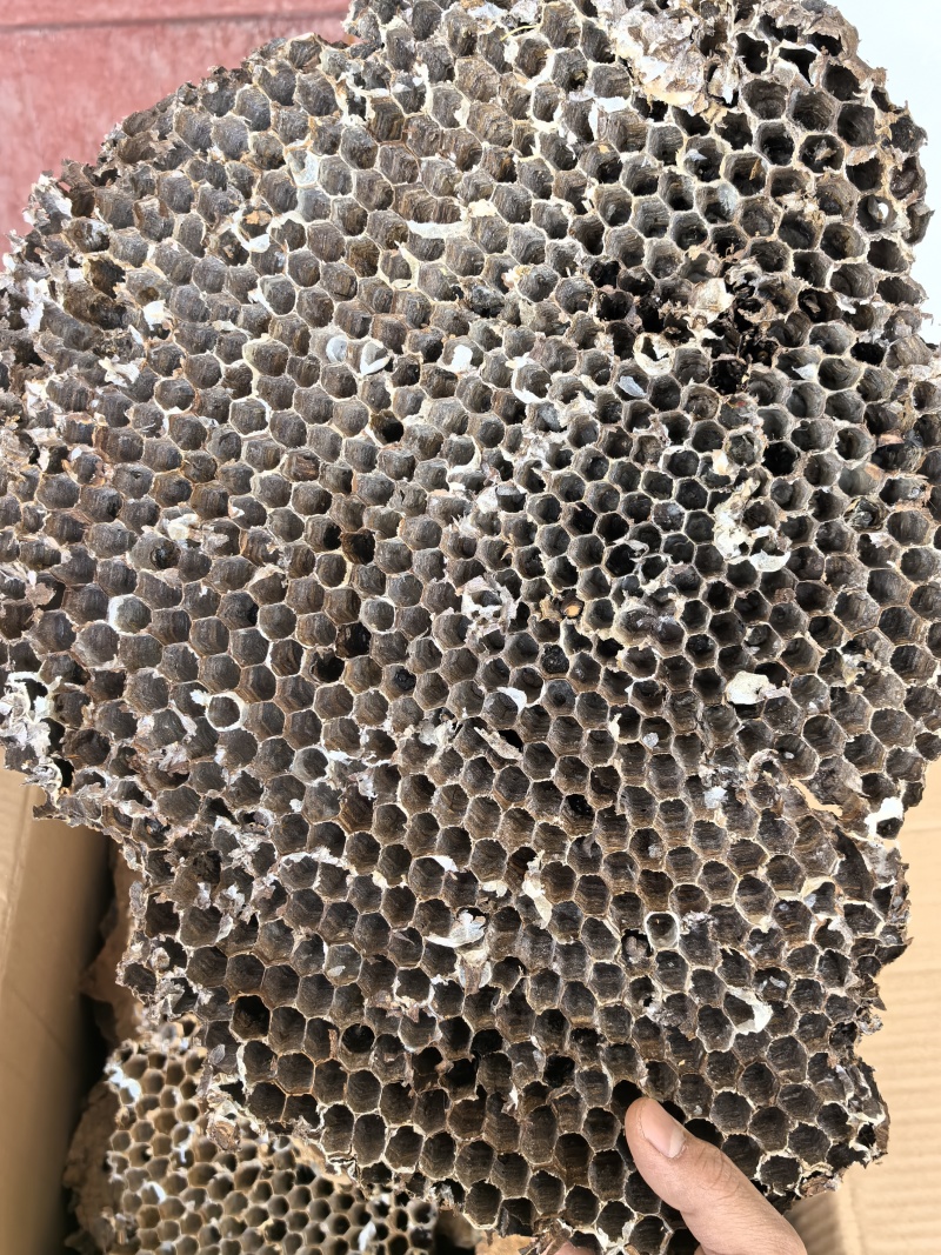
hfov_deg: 41.8
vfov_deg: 54.0
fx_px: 1233
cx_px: 470
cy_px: 628
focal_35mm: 34
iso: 50
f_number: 2
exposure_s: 1/279
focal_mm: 5.75
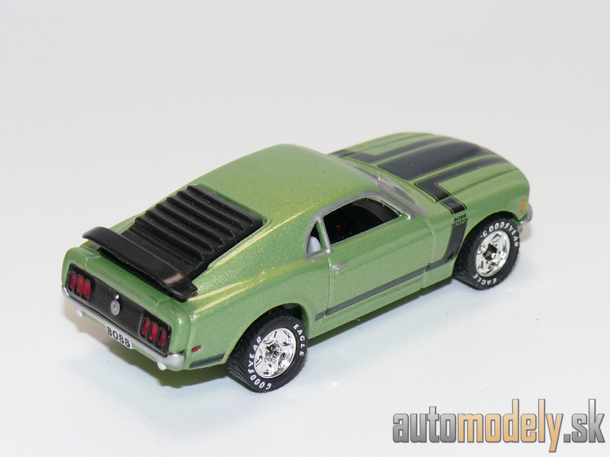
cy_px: 228
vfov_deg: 14.4
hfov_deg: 19.1
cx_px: 305
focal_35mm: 103
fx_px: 1815
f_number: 4
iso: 100
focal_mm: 13.6
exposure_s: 1/30
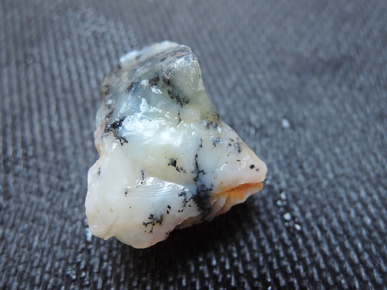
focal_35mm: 28
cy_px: 145
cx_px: 194
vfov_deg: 49.7
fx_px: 313
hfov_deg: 63.4
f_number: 3.2
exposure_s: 1/13
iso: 400
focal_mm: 6
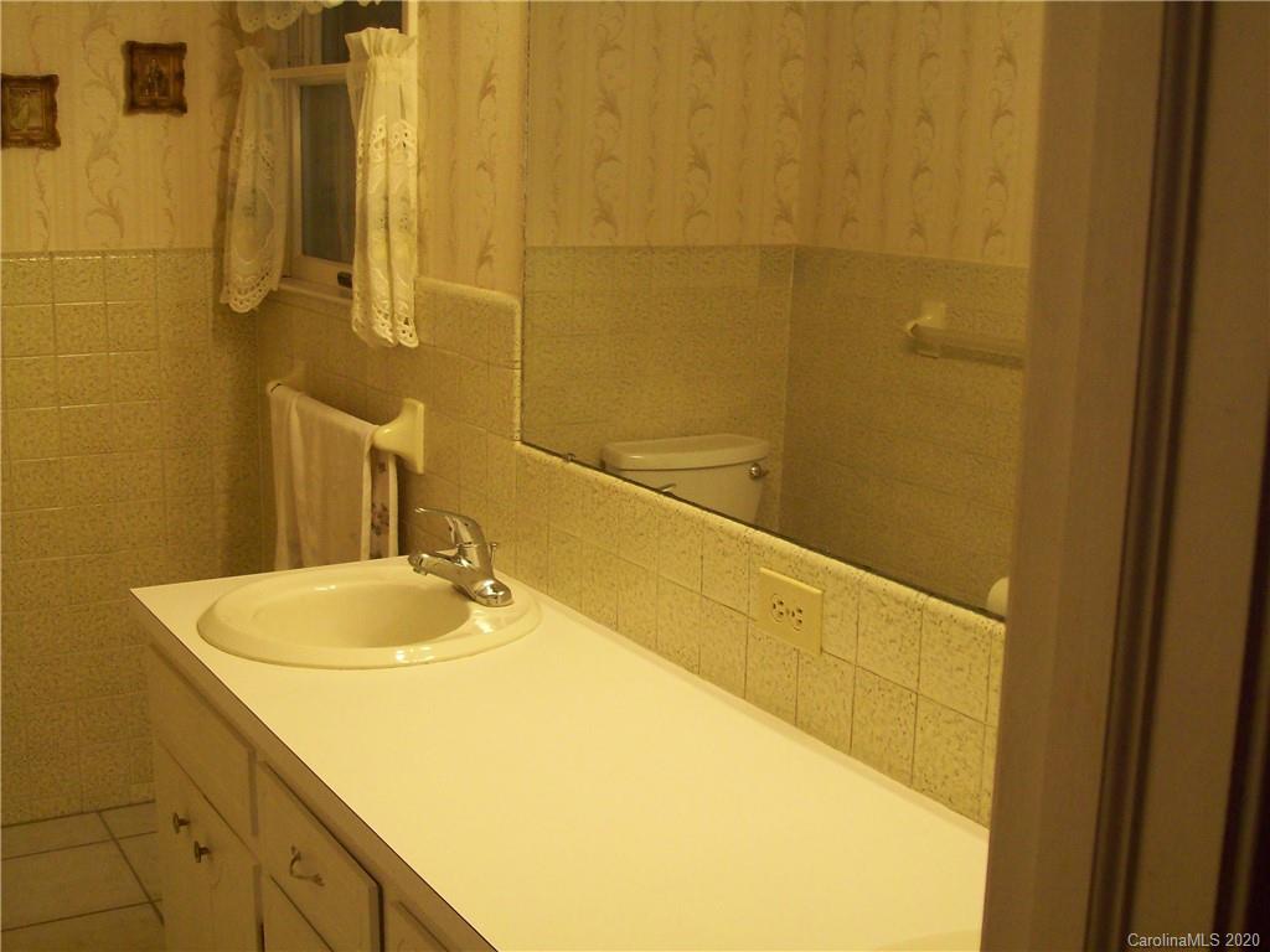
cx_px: 635
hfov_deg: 42.1
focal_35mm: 45
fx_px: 1651
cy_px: 476
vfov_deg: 32.2
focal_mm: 7.6
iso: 200
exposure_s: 1/74.4
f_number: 3
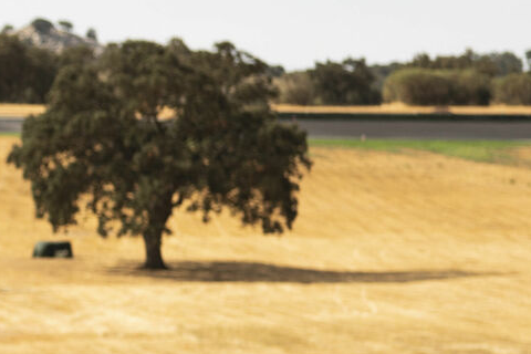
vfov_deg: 4.6
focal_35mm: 300
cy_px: 289
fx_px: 4425
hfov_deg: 6.7
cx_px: -534
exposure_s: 1/400
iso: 50
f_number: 2.5
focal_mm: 50
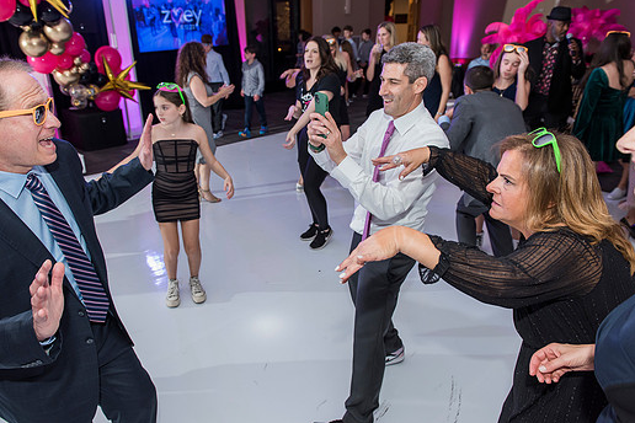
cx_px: 288
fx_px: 476
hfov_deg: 67.2
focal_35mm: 27
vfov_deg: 47.9
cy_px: 212
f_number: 4
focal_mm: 24
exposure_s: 1/100
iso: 800
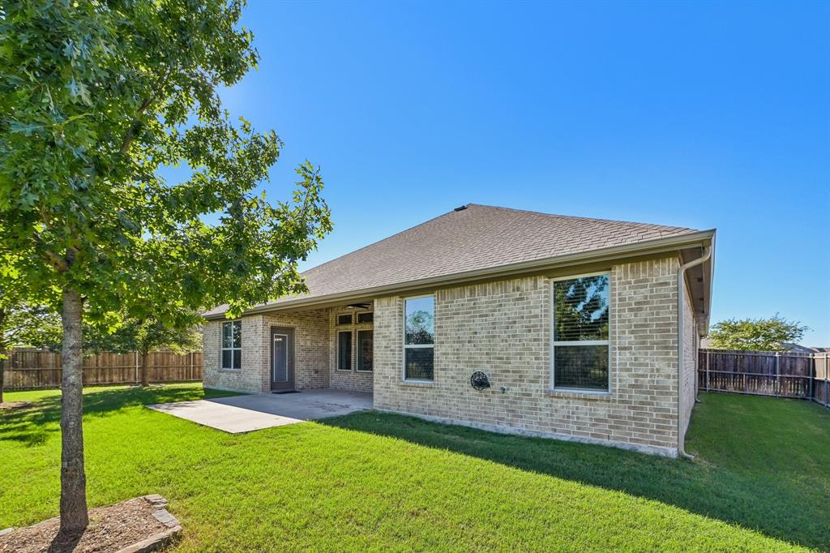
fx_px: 323
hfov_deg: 104.3
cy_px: 276
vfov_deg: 81.2
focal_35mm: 14
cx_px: 415
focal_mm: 14
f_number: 8
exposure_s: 1/500
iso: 400
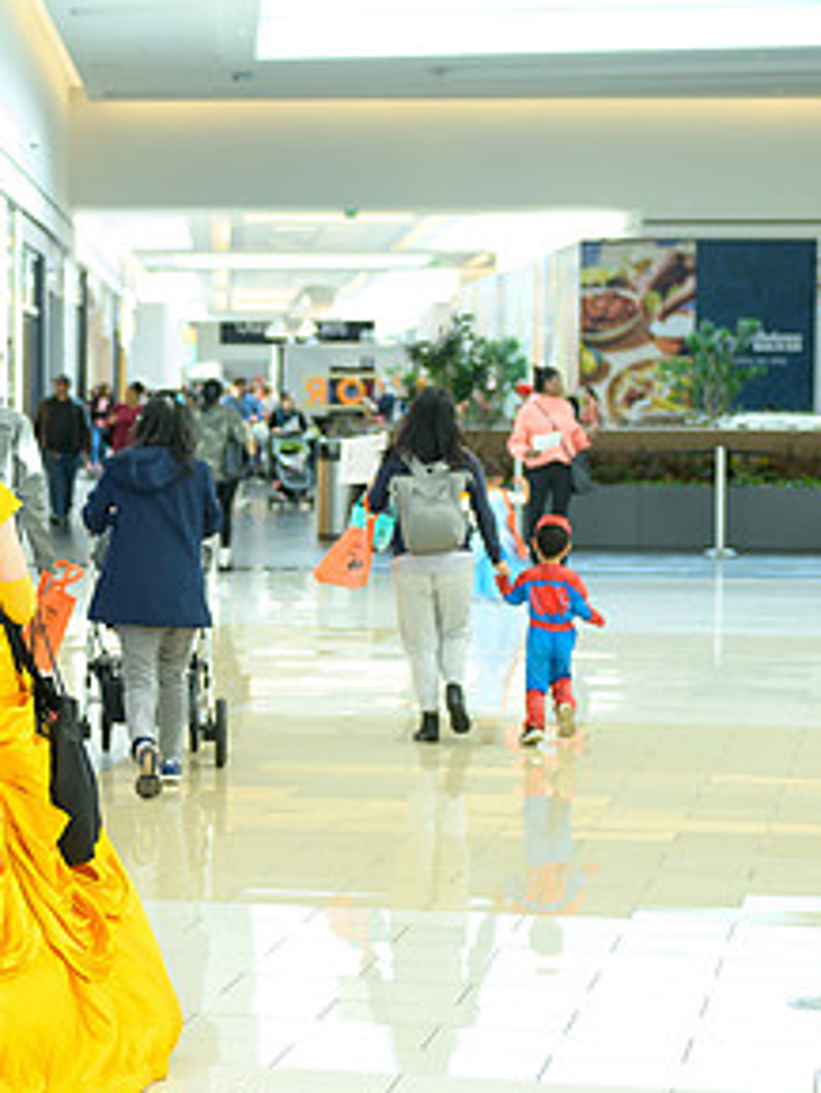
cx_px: 4
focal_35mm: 108
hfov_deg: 13.5
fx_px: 3413
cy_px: 656
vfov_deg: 18.2
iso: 800
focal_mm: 56
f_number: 2.8
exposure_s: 1/200
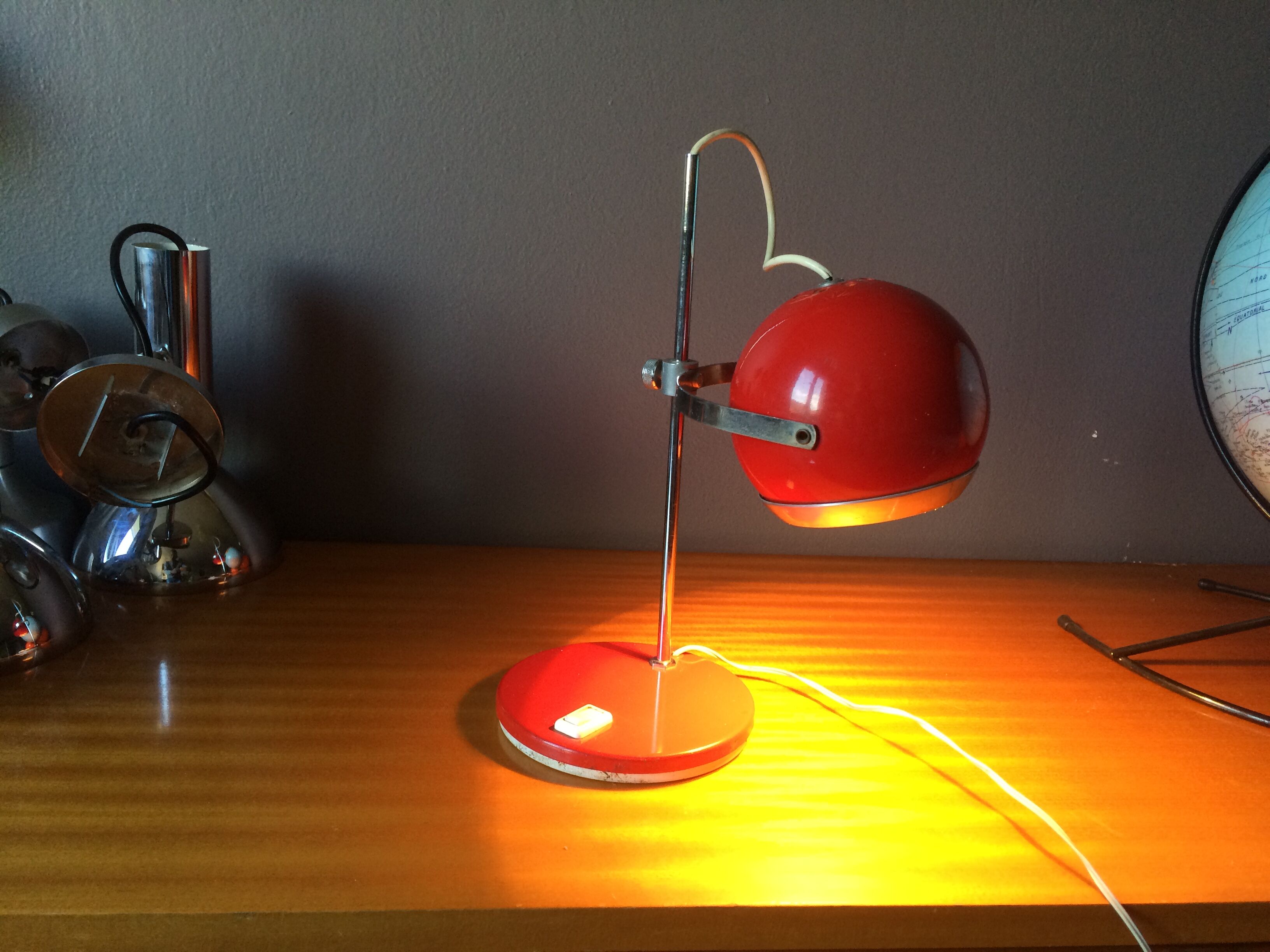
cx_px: 635
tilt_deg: -14.4
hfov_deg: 61.7
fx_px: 1064
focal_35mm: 29
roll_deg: -3.7
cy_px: 476
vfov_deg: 48.2
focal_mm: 4.15
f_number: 2.2
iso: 64
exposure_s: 1/33
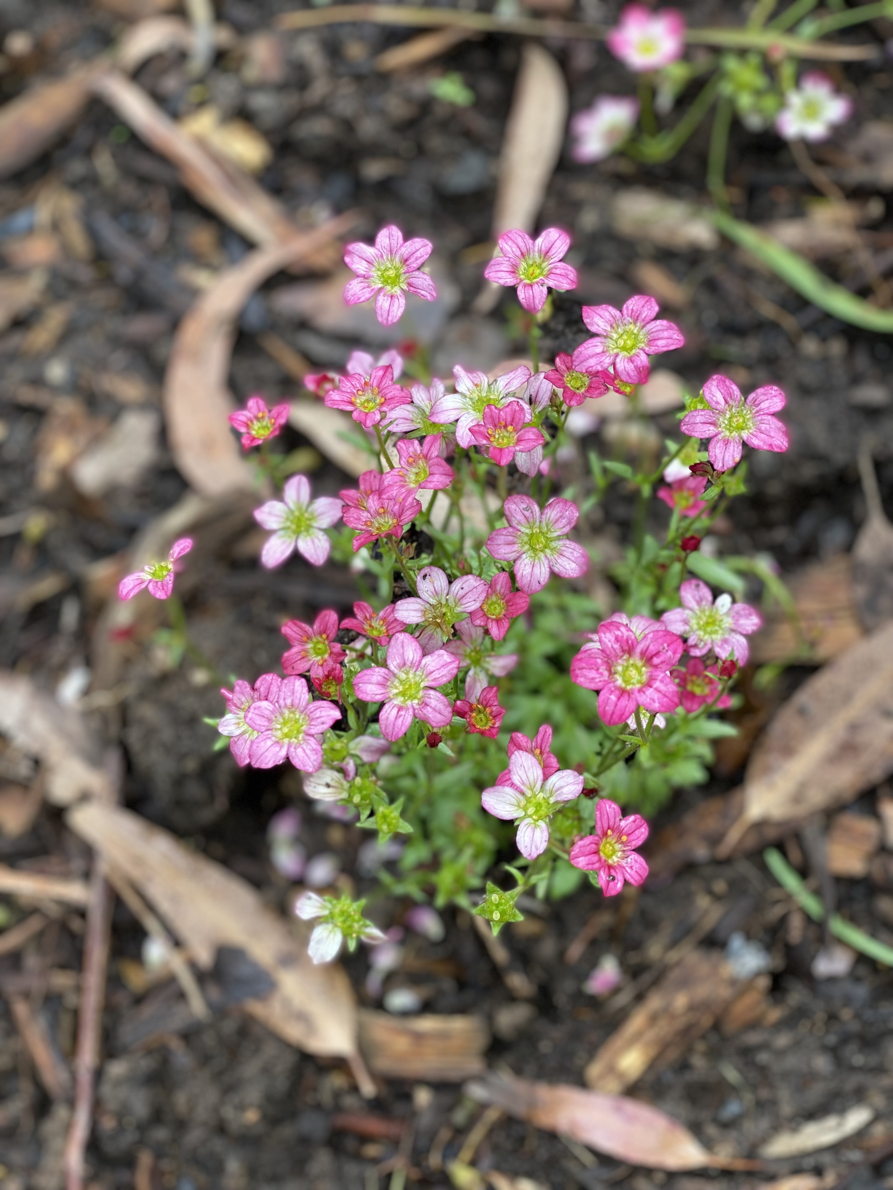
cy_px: 595
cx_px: 446
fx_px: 1789
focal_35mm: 52
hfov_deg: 28.0
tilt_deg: -71.5
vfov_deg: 36.8
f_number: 2
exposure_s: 1/122
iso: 32
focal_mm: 6
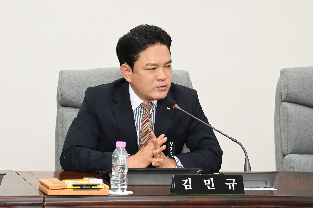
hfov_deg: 17.1
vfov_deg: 11.4
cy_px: 104
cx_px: 156
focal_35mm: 120
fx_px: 1043
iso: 2500
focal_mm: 120
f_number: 6.3
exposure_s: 1/250
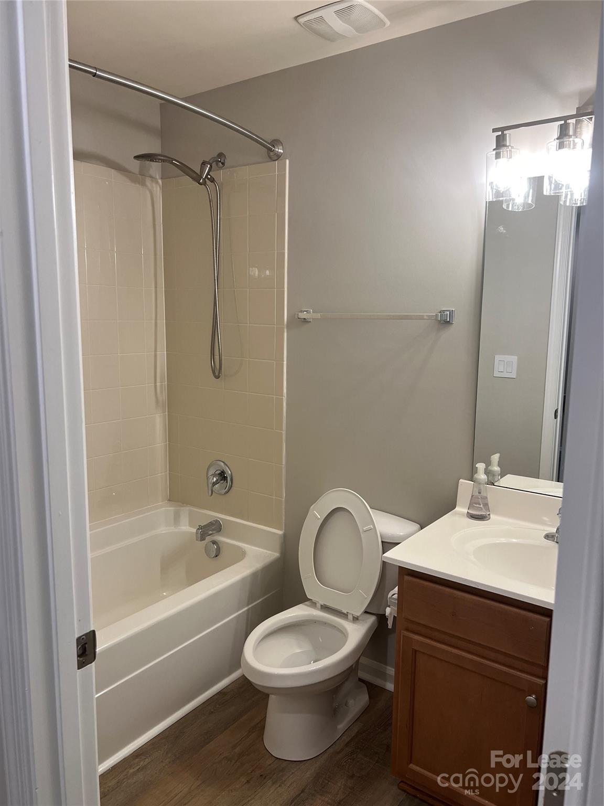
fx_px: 605
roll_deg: +0.4
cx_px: 302
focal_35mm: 26
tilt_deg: -5.8
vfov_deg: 67.3
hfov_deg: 53.1
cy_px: 403
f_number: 1.5
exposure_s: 1/120
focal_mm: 5.7
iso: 100
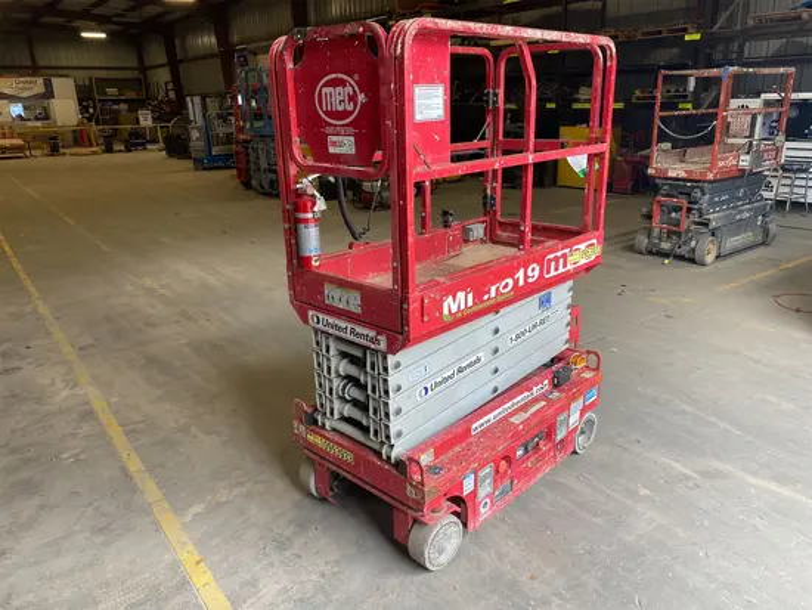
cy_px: 305
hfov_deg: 67.3
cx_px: 406
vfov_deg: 53.1
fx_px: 610
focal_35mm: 26
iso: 80
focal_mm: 4.25
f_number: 1.8
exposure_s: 1/120
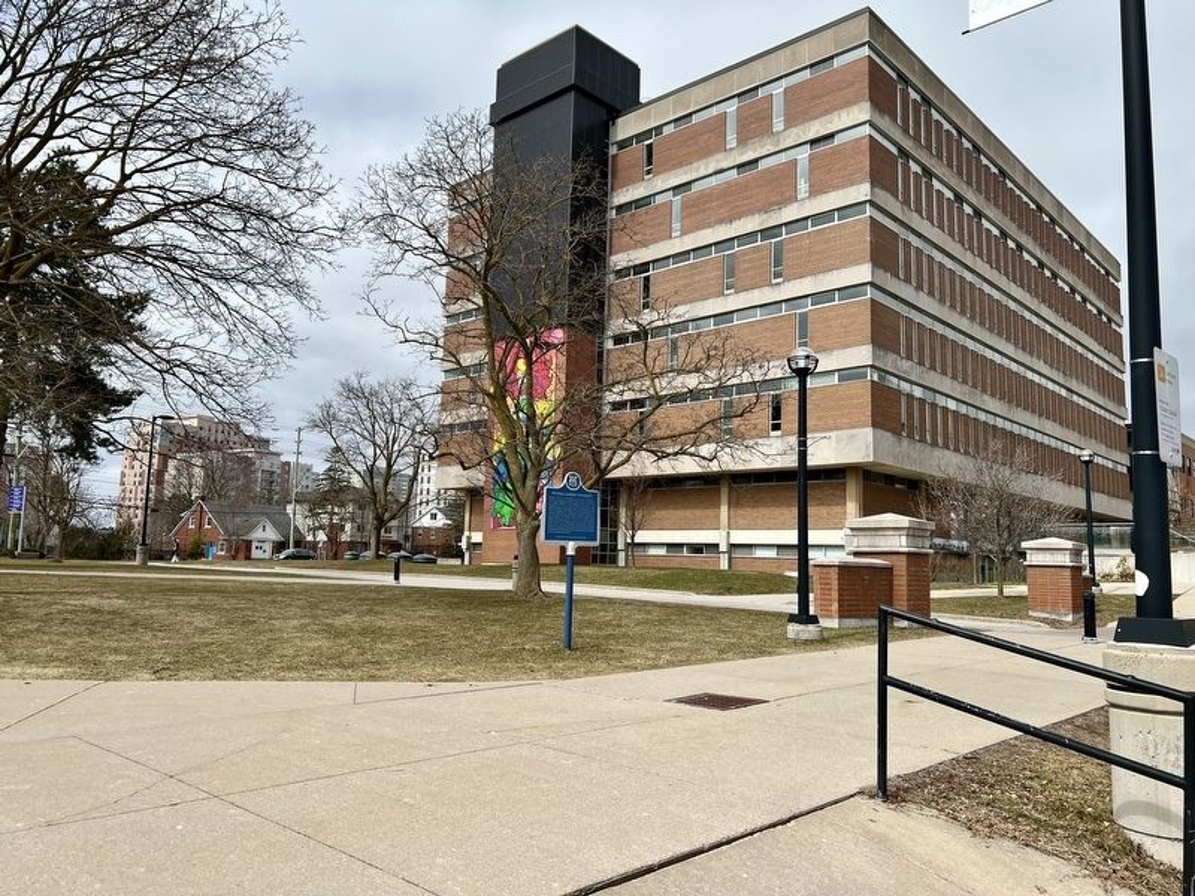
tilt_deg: +10.2
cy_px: 448
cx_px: 598
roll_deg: -1.5
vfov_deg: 53.1
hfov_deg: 67.3
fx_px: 898
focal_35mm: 26
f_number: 1.5
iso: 50
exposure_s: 1/5882
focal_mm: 5.7
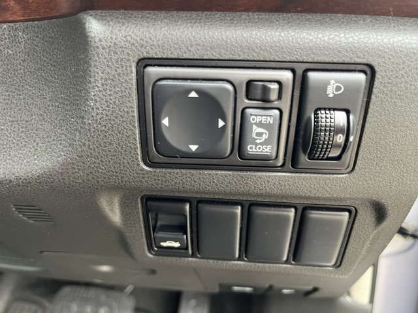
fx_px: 314
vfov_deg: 53.1
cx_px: 209
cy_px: 156
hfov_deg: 67.3
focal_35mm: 26
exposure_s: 1/60
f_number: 1.6
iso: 160
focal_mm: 5.1
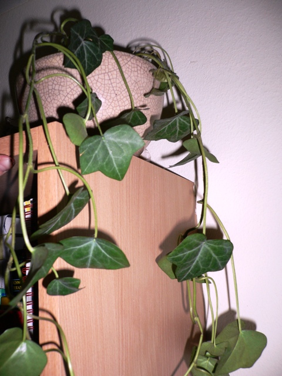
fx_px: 380
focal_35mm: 35
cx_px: 141
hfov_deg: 40.7
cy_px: 188
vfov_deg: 52.6
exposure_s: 1/60
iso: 100
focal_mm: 5.8
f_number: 2.8
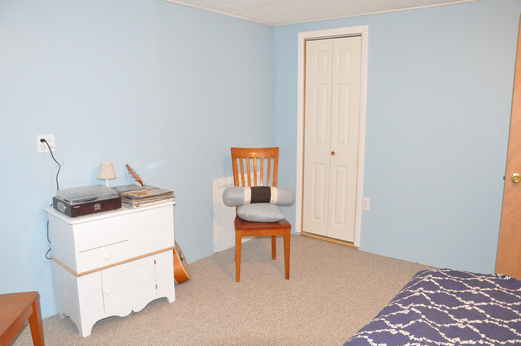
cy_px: 173
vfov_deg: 47.8
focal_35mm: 27
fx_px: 390
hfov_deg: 67.4
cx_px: 260
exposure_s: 1/60
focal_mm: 18
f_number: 7.1
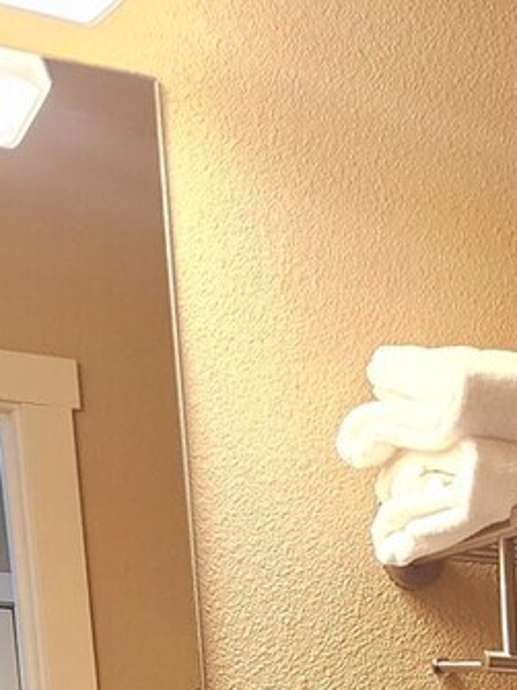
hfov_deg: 13.5
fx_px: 1973
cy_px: 1217
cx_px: 904
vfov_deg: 16.7
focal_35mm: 99
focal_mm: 6.4
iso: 400
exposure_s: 1/120
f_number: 1.8
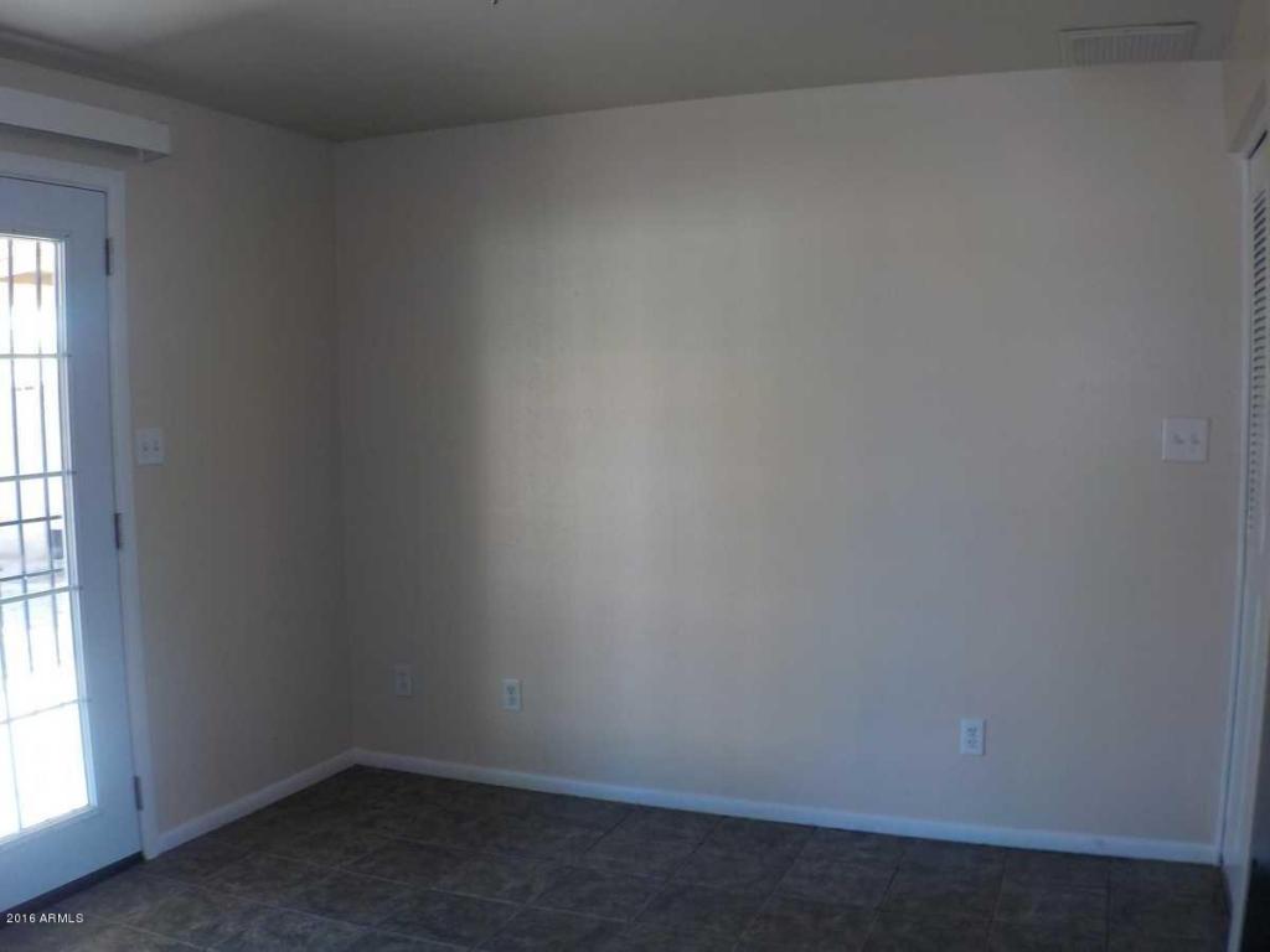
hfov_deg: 60.0
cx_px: 635
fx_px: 1101
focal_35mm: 30
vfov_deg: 46.8
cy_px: 476
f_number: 3.3
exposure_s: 1/30
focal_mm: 4.1
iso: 125
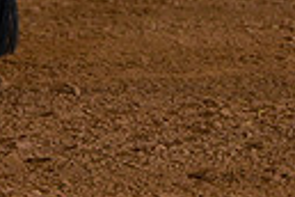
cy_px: -182
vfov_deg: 2.3
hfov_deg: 3.5
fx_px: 4785
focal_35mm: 584
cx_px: -341
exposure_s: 1/200
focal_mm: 130
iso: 2500
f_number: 5.6
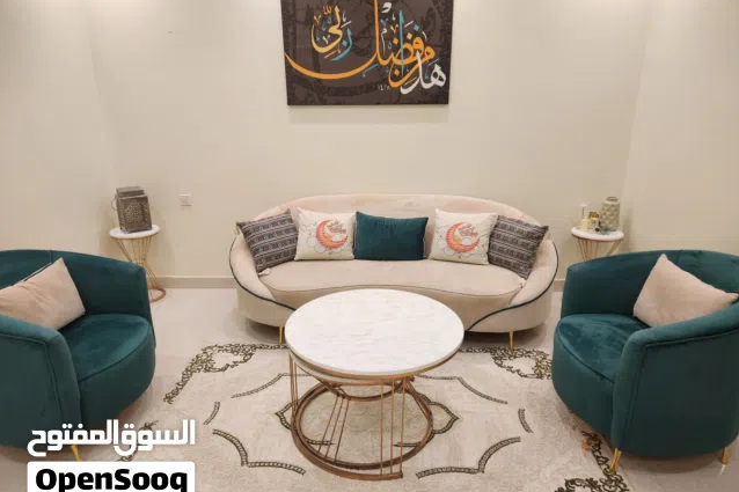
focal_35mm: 24
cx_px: 370
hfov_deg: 73.8
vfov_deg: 53.1
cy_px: 252
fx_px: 493
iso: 160
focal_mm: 5.4
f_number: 1.8
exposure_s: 1/100
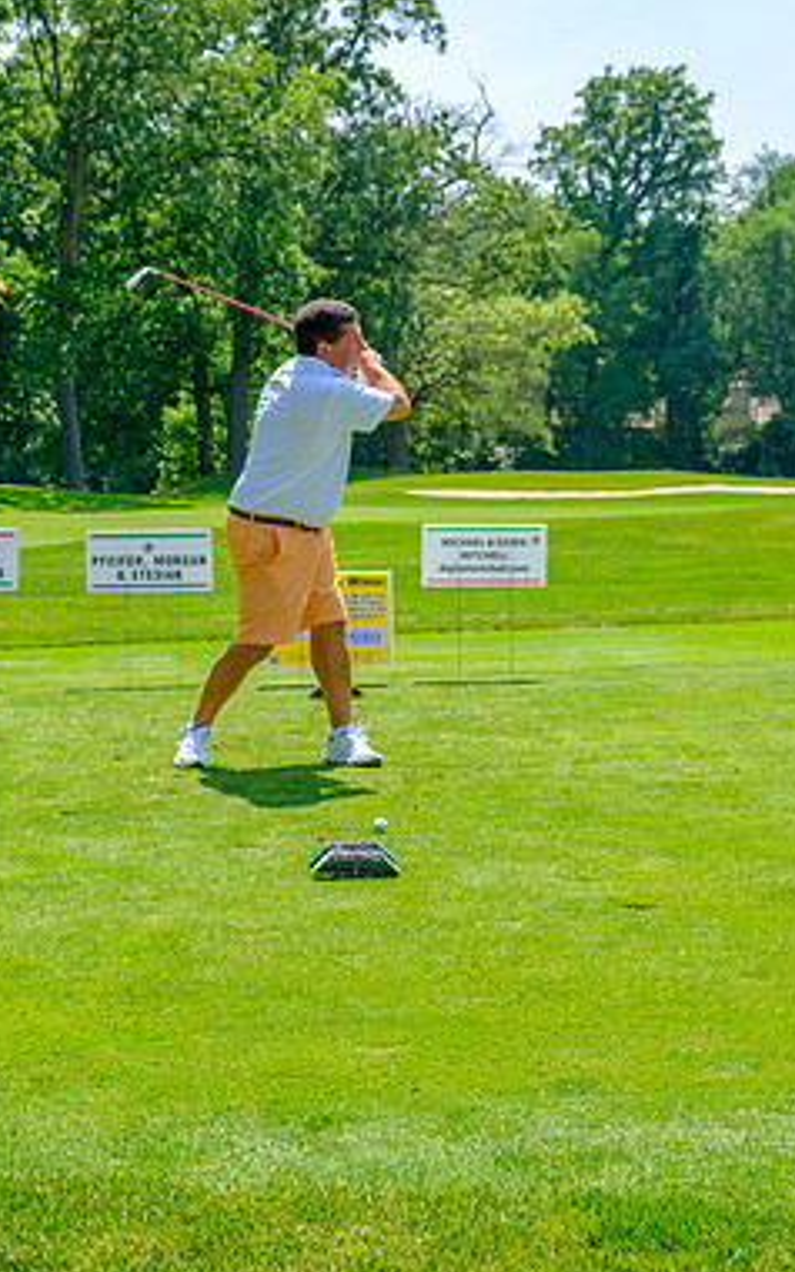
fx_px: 2462
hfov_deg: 18.3
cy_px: 531
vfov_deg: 28.9
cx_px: 354
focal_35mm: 71
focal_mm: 39
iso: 200
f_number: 5.6
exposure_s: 1/250
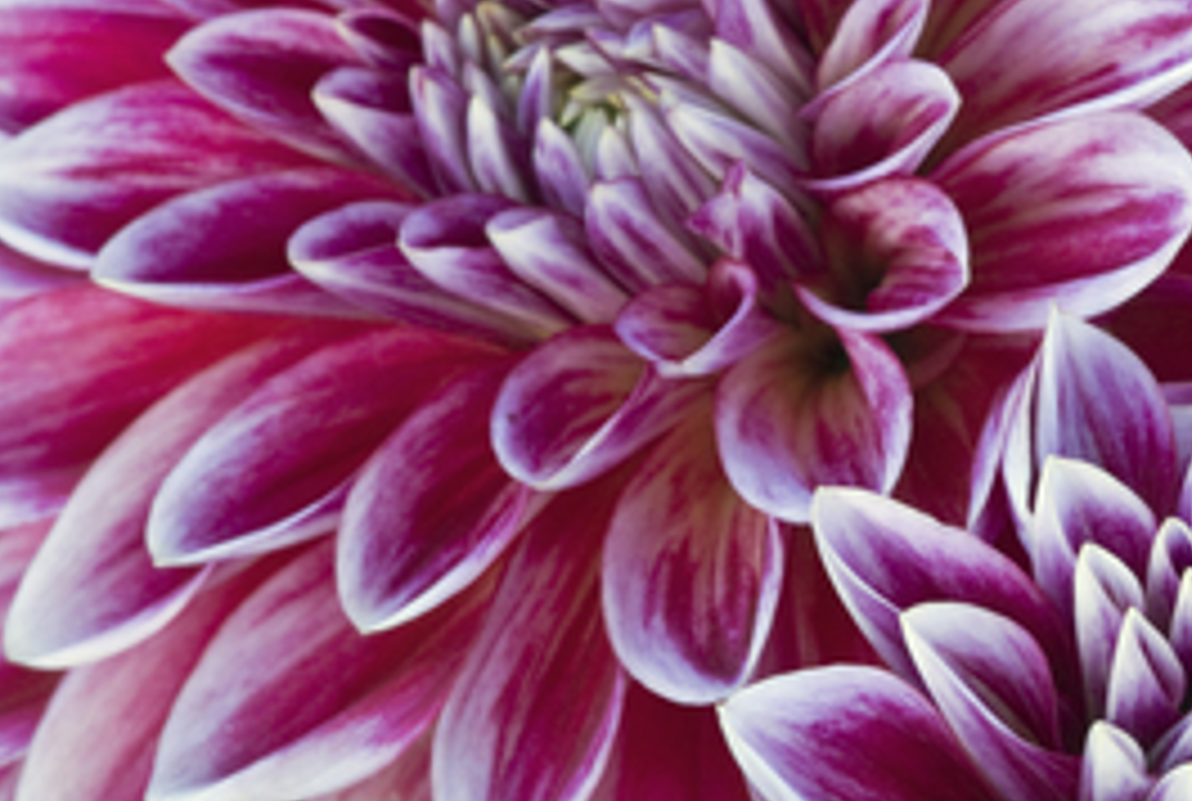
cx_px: 927
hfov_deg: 6.9
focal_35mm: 297
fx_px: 9854
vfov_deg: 4.7
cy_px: 493
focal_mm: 105
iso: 250
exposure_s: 1/13
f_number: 18
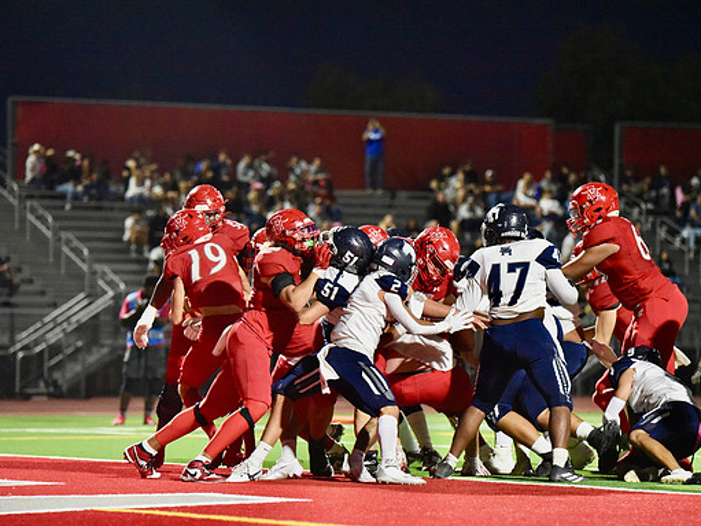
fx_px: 3644
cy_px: 264
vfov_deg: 8.2
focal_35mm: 180
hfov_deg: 11.0
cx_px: 369
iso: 12800
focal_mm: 165
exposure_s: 1/1000
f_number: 2.8
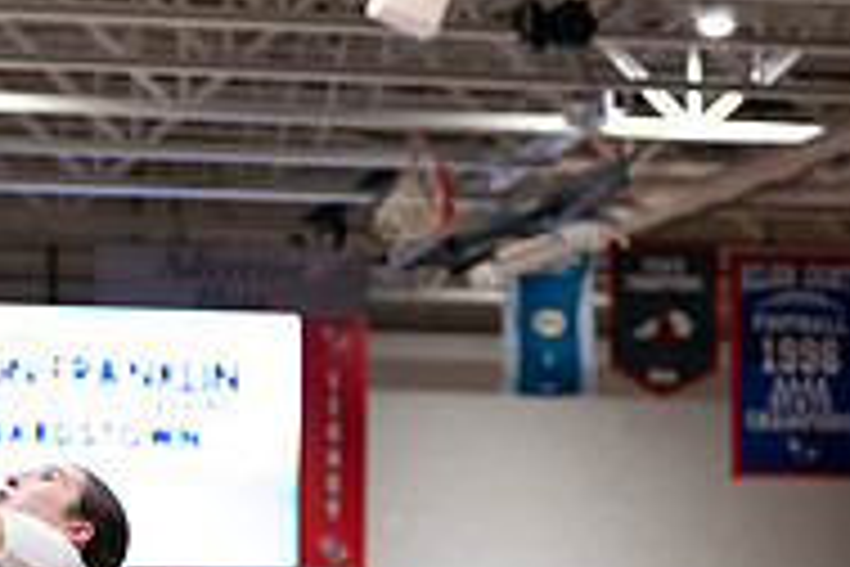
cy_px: 781
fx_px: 5076
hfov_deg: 9.5
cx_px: 67
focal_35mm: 215
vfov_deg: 6.3
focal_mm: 70
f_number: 2.8
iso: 4000
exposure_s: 1/1000
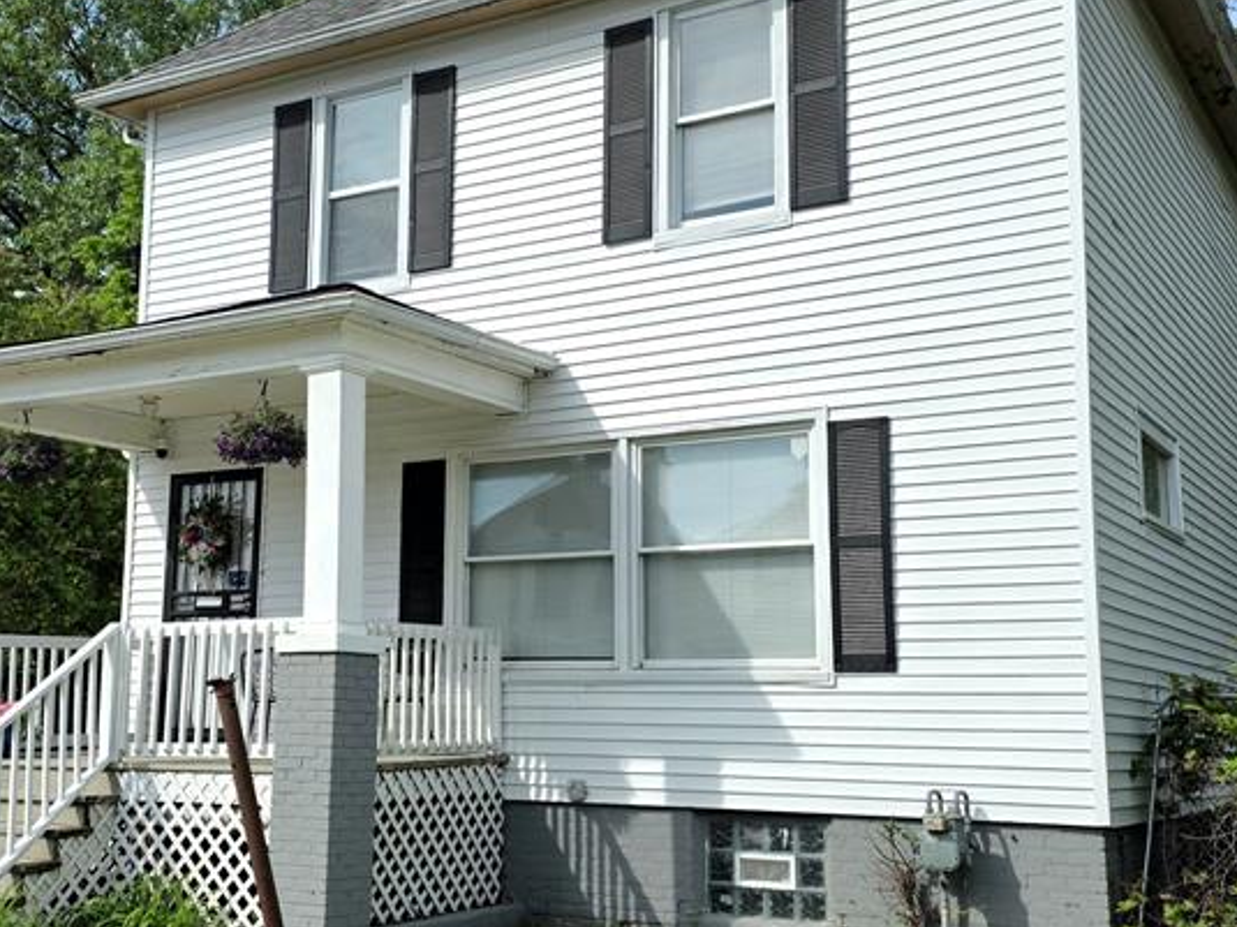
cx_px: 476
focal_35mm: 44
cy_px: 450
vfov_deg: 32.9
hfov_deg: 42.7
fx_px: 1572
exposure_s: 1/10000
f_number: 1.7
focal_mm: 6.3
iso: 80
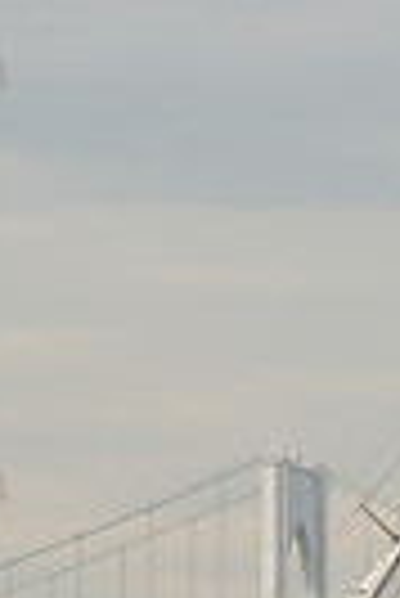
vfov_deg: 4.8
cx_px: 240
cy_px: 724
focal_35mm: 426
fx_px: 7081
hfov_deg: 3.2
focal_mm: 98
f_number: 5.6
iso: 250
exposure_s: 1/500
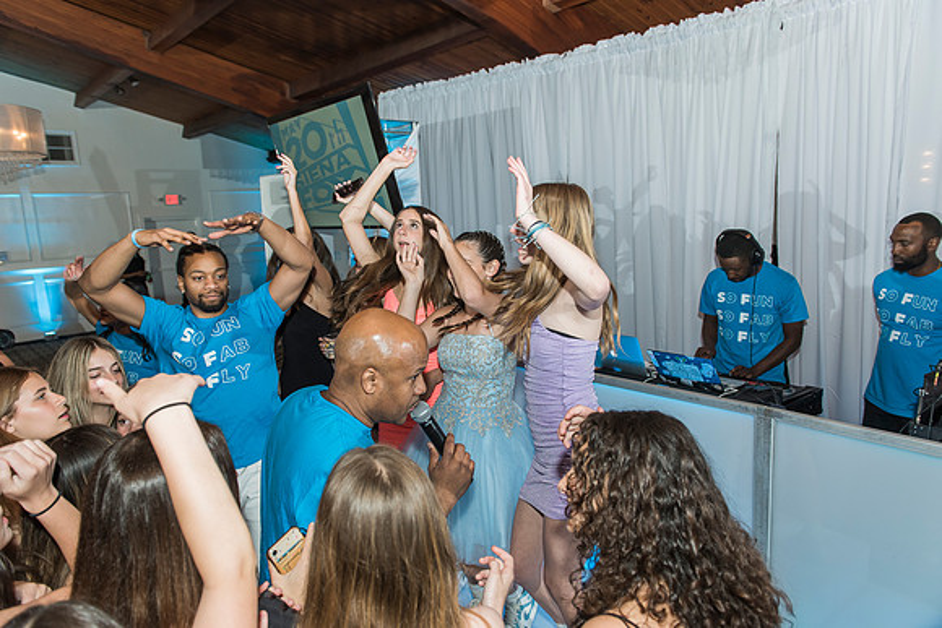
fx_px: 628
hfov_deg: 73.7
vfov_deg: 53.2
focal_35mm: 24
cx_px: 471
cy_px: 314
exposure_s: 1/125
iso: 800
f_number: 4
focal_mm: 24
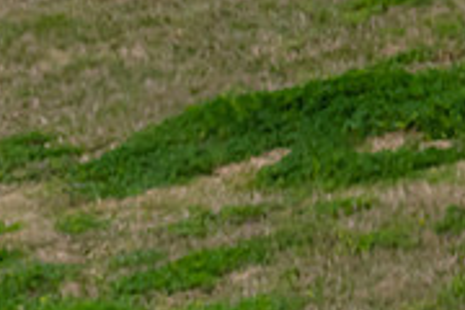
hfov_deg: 0.8
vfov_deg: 0.5
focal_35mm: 2565
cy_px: 306
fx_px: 33129
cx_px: -437
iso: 800
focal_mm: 380
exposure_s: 1/1600
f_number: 9
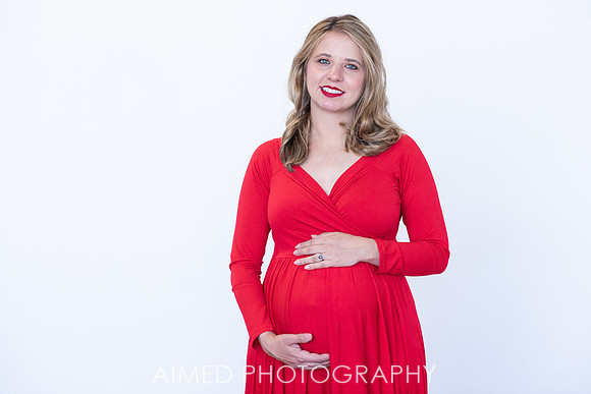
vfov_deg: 16.1
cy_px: 197
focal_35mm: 85
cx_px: 296
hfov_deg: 23.9
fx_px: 1396
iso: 800
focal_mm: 85
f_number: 3.2
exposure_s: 1/250
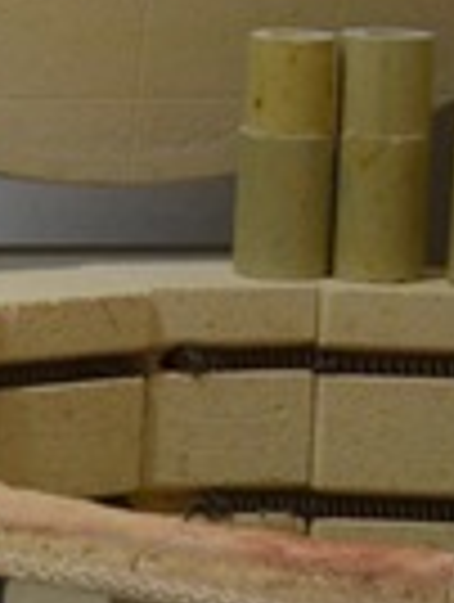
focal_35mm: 232
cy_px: 189
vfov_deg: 8.5
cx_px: -1609
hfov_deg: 5.3
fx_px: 4044
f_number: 4
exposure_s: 1/60
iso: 640
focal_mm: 18
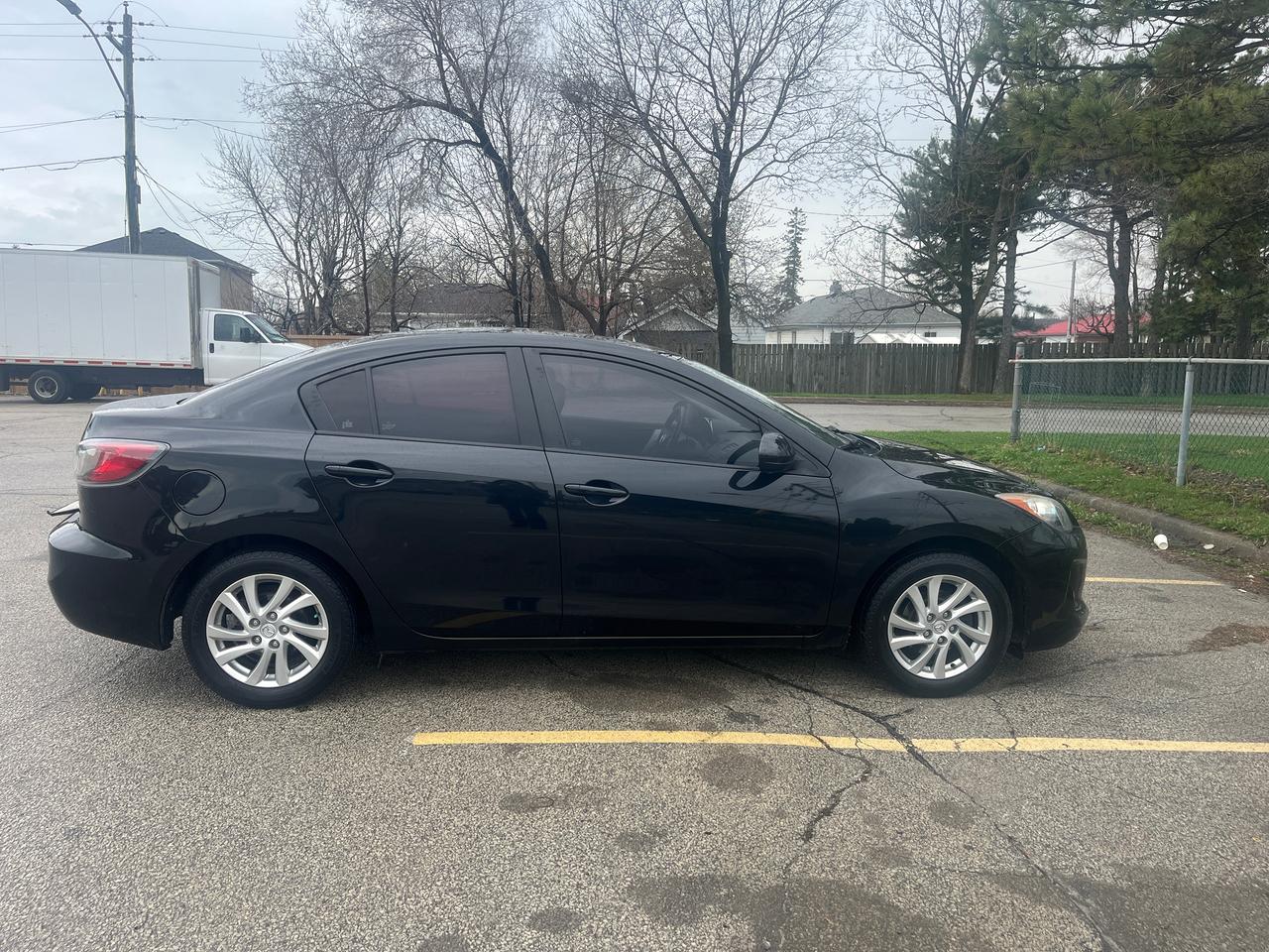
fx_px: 953
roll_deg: -0.3
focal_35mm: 26
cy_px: 476
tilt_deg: -9.1
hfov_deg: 67.3
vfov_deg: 53.1
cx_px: 634
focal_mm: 5.1
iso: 50
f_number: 1.6
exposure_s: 1/983
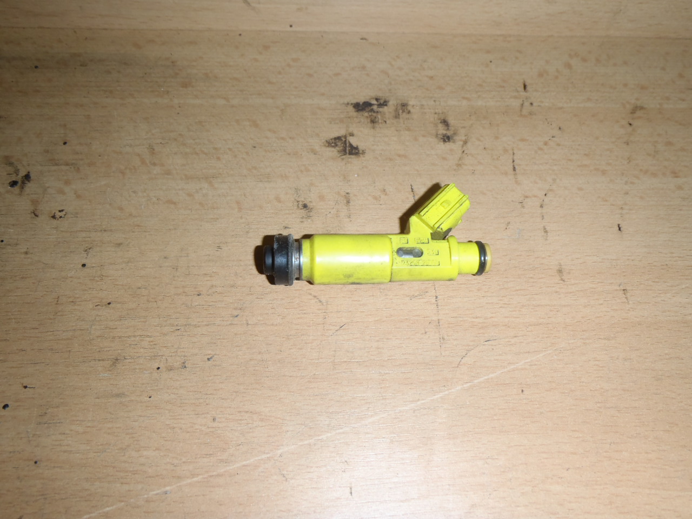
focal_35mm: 28
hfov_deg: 63.4
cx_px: 346
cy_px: 260
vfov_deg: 49.7
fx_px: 560
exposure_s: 1/30
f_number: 3.9
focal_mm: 5
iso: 100
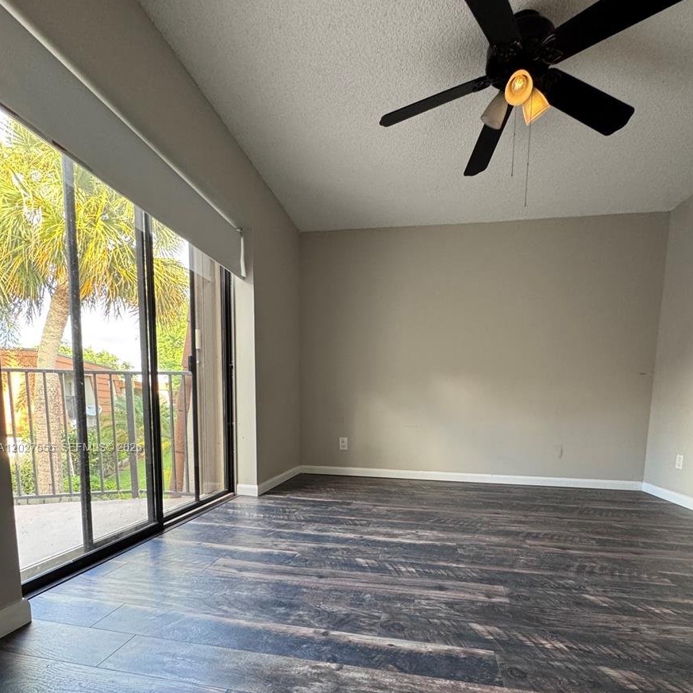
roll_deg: -0.7
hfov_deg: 84.0
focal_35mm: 17
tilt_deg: -6.2
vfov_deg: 81.8
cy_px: 449
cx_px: 352
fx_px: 385
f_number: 2.2
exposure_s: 1/60
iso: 400
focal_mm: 2.22
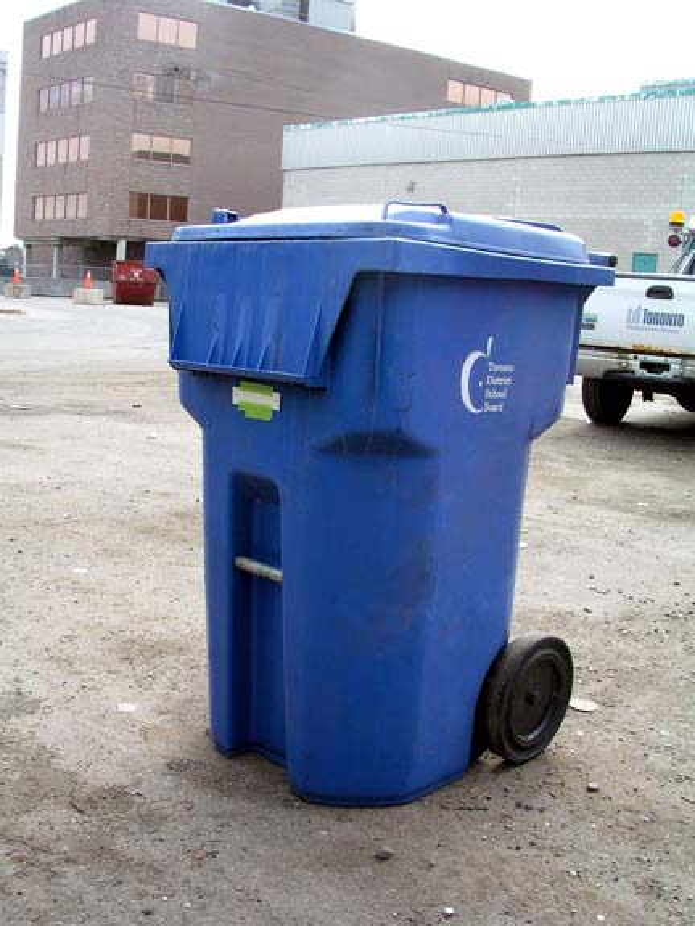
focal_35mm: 37
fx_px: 990
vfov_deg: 50.1
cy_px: 463
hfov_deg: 38.7
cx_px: 348
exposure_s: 1/139
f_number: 4.5
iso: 100
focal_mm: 5.6
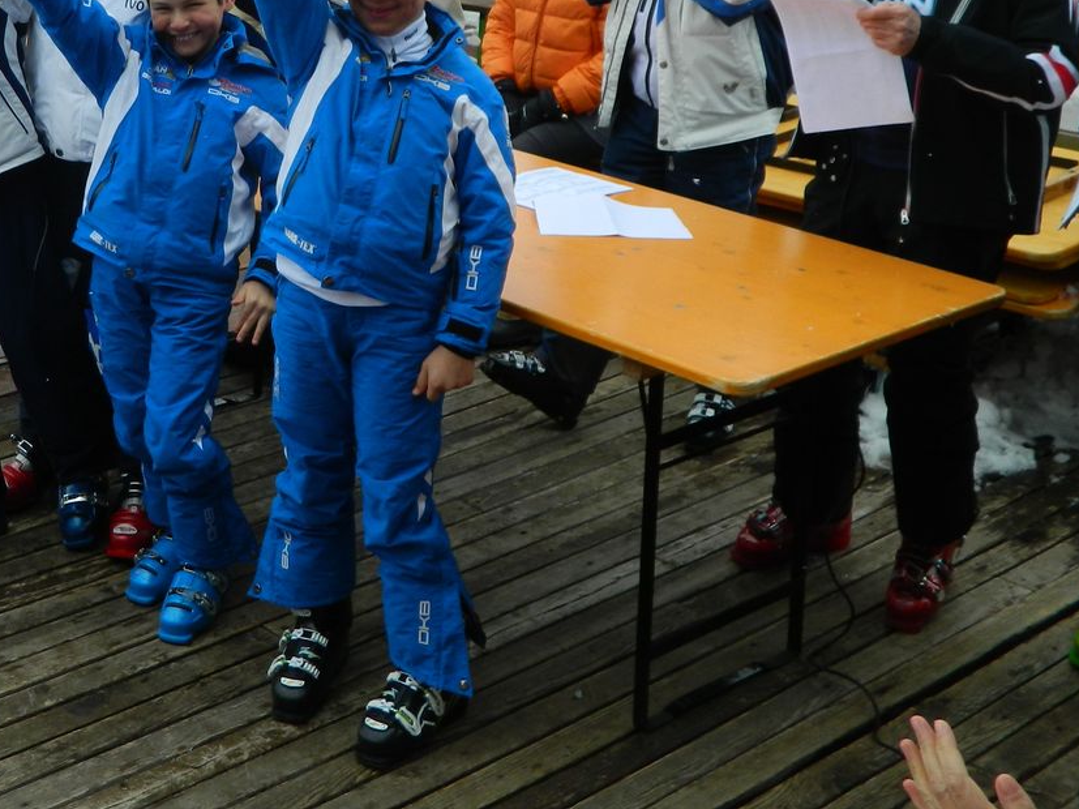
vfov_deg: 23.7
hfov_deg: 31.4
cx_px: 214
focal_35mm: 60
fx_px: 1870
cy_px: 69
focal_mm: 5.6
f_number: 3.2
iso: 80
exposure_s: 1/800
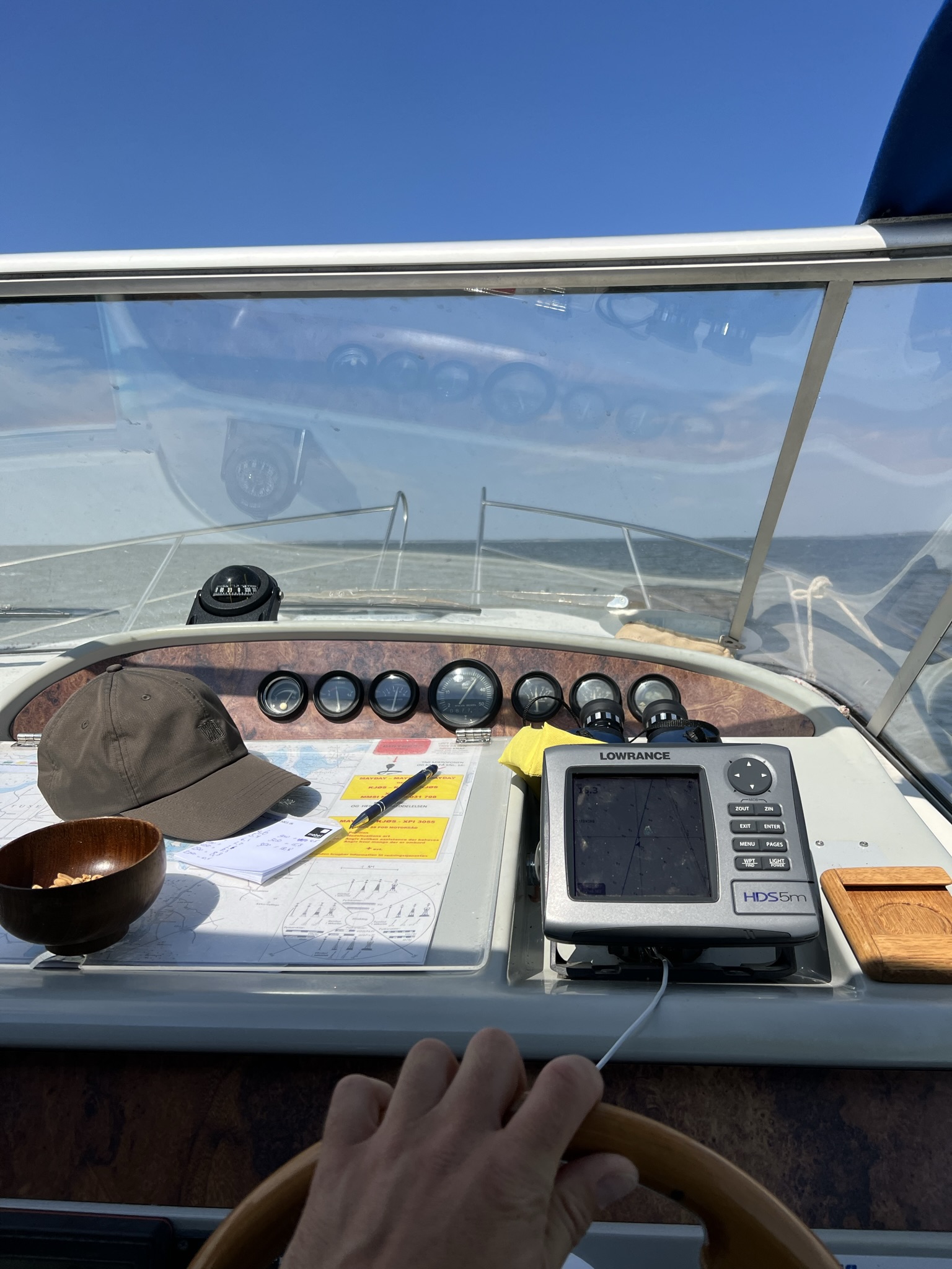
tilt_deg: -8.1
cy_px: 634
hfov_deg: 53.1
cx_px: 476
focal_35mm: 26
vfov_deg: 67.3
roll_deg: +4.3
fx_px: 953
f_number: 1.5
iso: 50
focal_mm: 5.7
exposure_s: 1/8000
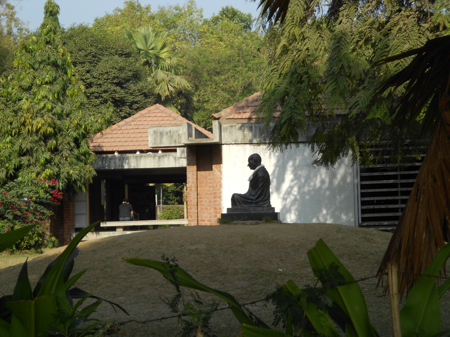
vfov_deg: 14.9
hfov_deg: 19.8
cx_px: 225
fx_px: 1287
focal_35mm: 99
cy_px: 168
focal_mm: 17.6
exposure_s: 1/250
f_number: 5.5
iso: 80
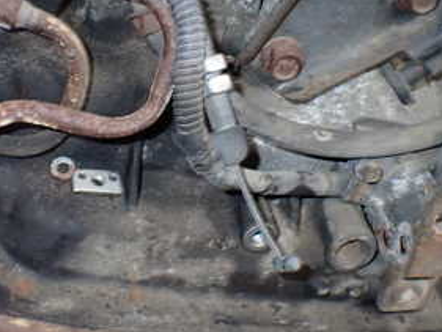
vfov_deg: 22.8
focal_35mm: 64
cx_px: 215
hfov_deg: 30.3
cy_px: 99
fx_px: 818
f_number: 6.3
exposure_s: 1/30
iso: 800
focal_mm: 5.4
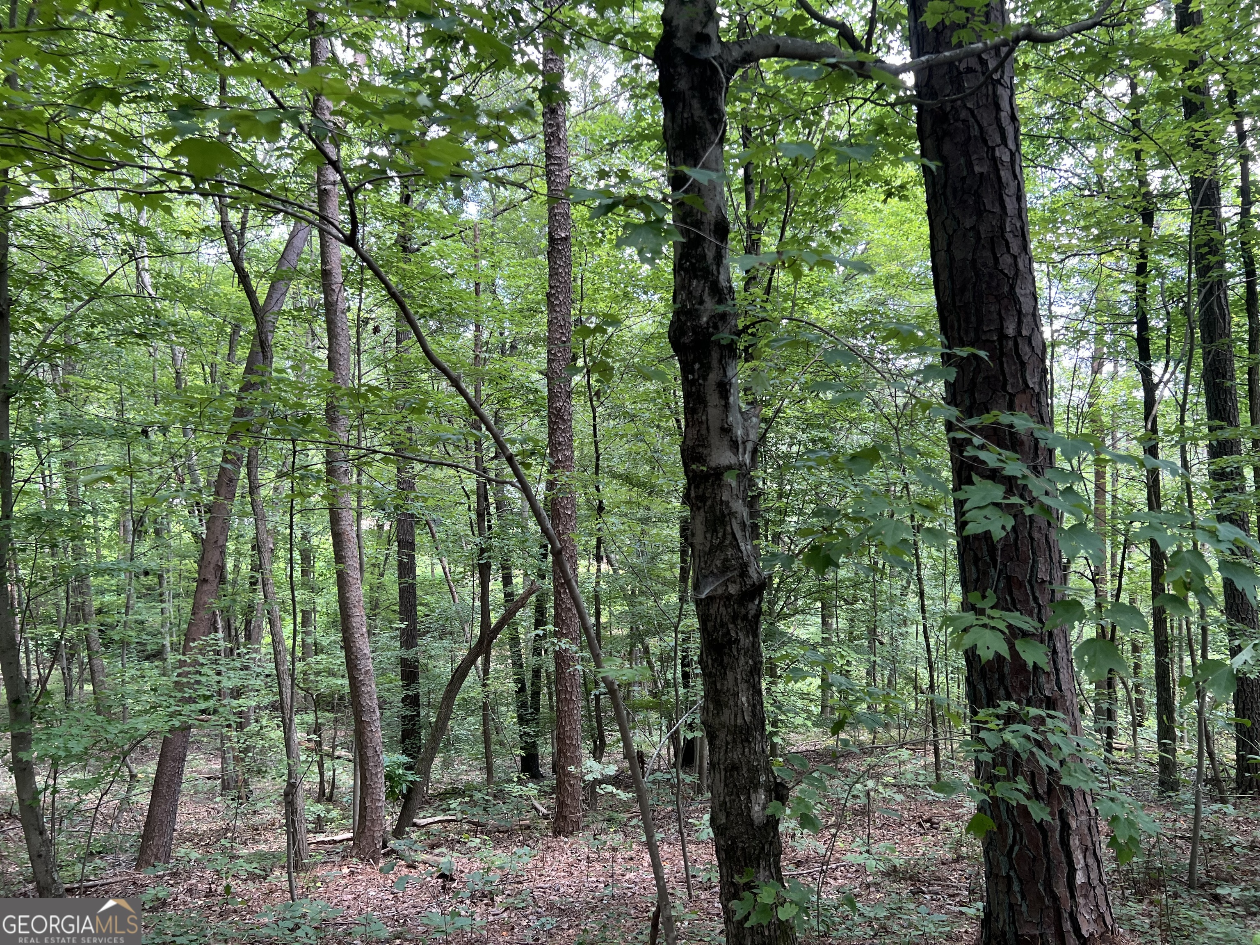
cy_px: 472
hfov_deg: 67.3
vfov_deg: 53.1
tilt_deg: -1.1
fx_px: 946
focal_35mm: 26
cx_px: 630
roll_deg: +1.1
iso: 80
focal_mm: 5.7
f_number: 1.5
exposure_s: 1/121
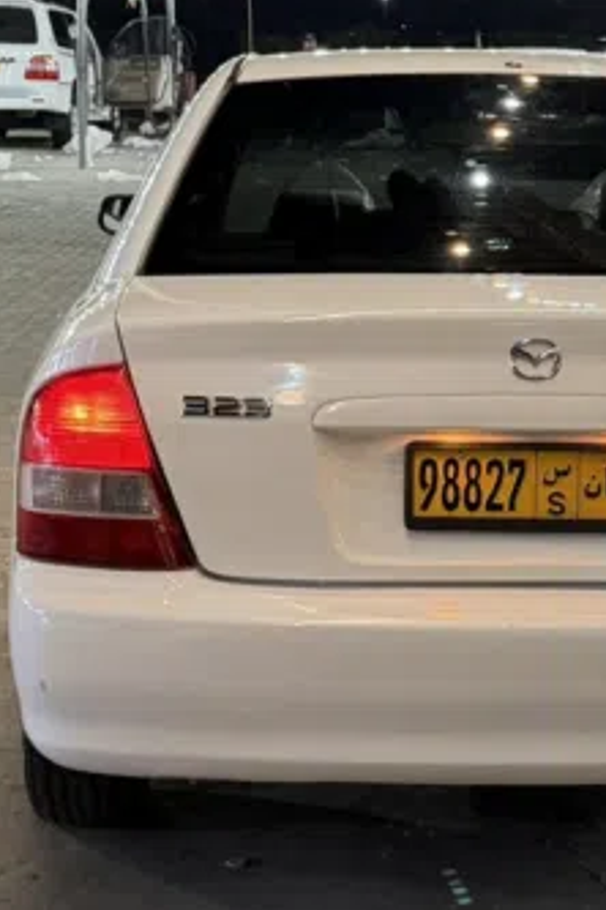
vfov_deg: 40.9
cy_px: 358
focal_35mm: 48
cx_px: 535
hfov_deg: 27.2
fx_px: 1212
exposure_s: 1/50
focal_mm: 6.76
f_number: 1.78
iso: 250
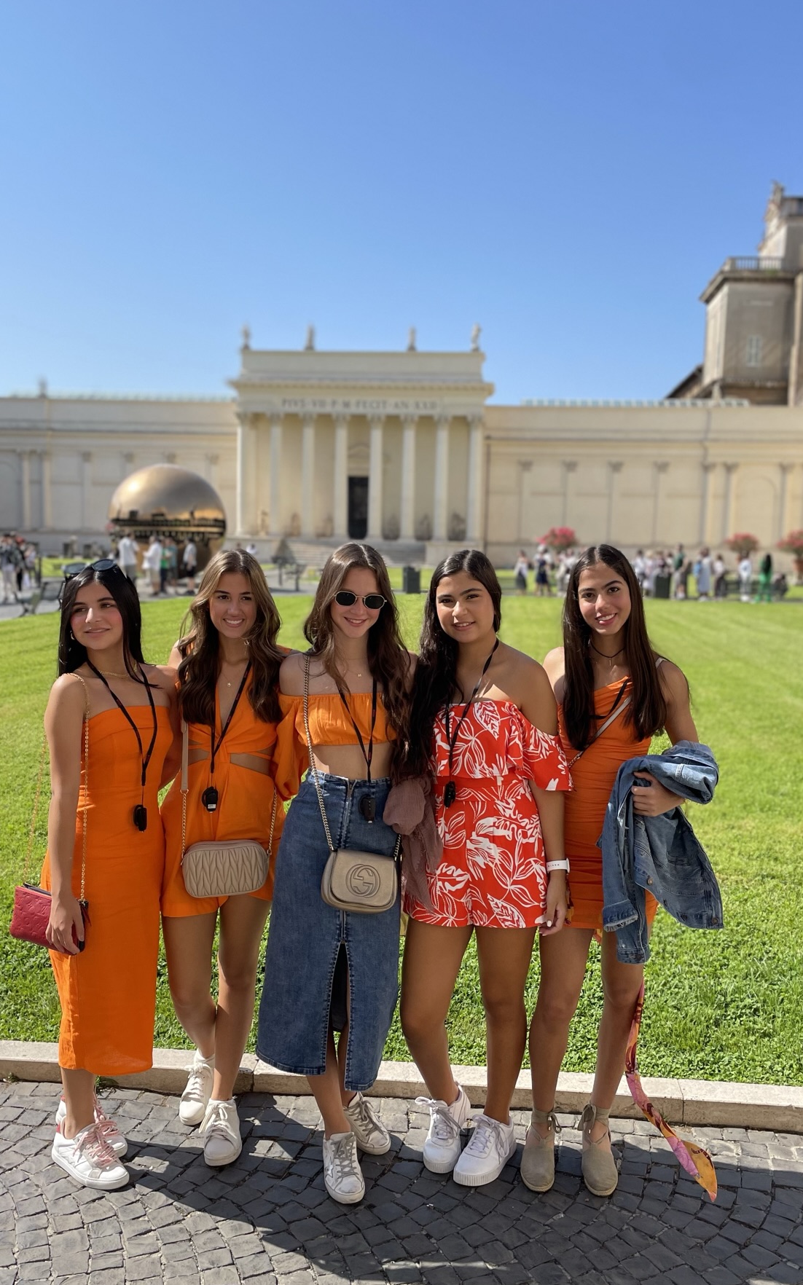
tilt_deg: -5.7
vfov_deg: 59.6
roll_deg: -1.1
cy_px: 670
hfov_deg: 39.4
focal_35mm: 32
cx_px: 408
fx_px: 1121
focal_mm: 4.2
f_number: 1.6
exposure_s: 1/3401
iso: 50
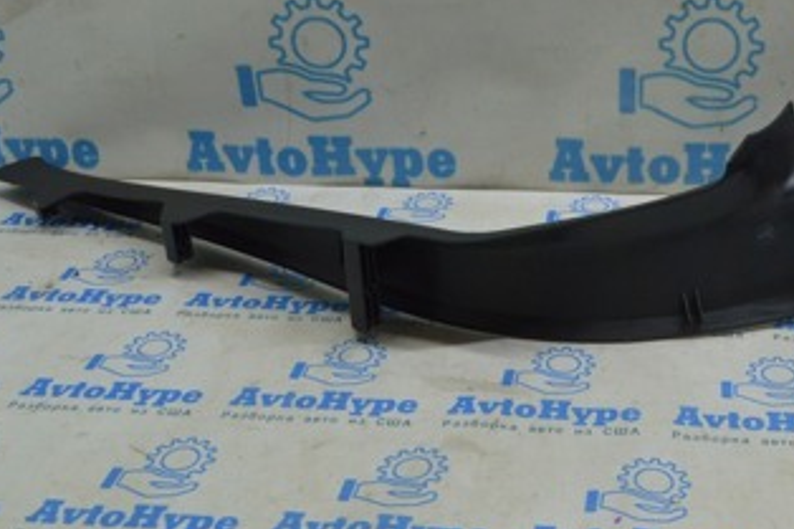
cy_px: 163
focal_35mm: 55
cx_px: 551
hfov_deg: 35.8
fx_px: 1212
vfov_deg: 24.4
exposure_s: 1/40
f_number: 5.6
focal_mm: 18
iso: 400
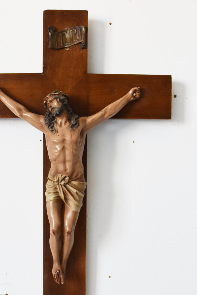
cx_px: 71
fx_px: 410
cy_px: 178
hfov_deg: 26.9
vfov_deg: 39.4
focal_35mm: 50
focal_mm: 18
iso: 800
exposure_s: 1/125
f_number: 5.6
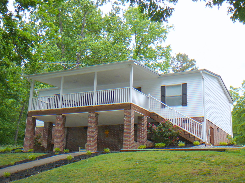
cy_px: 92
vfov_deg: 29.7
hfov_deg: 38.9
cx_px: 122
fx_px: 347
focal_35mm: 49
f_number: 3.4
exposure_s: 1/200
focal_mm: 7.3
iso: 80
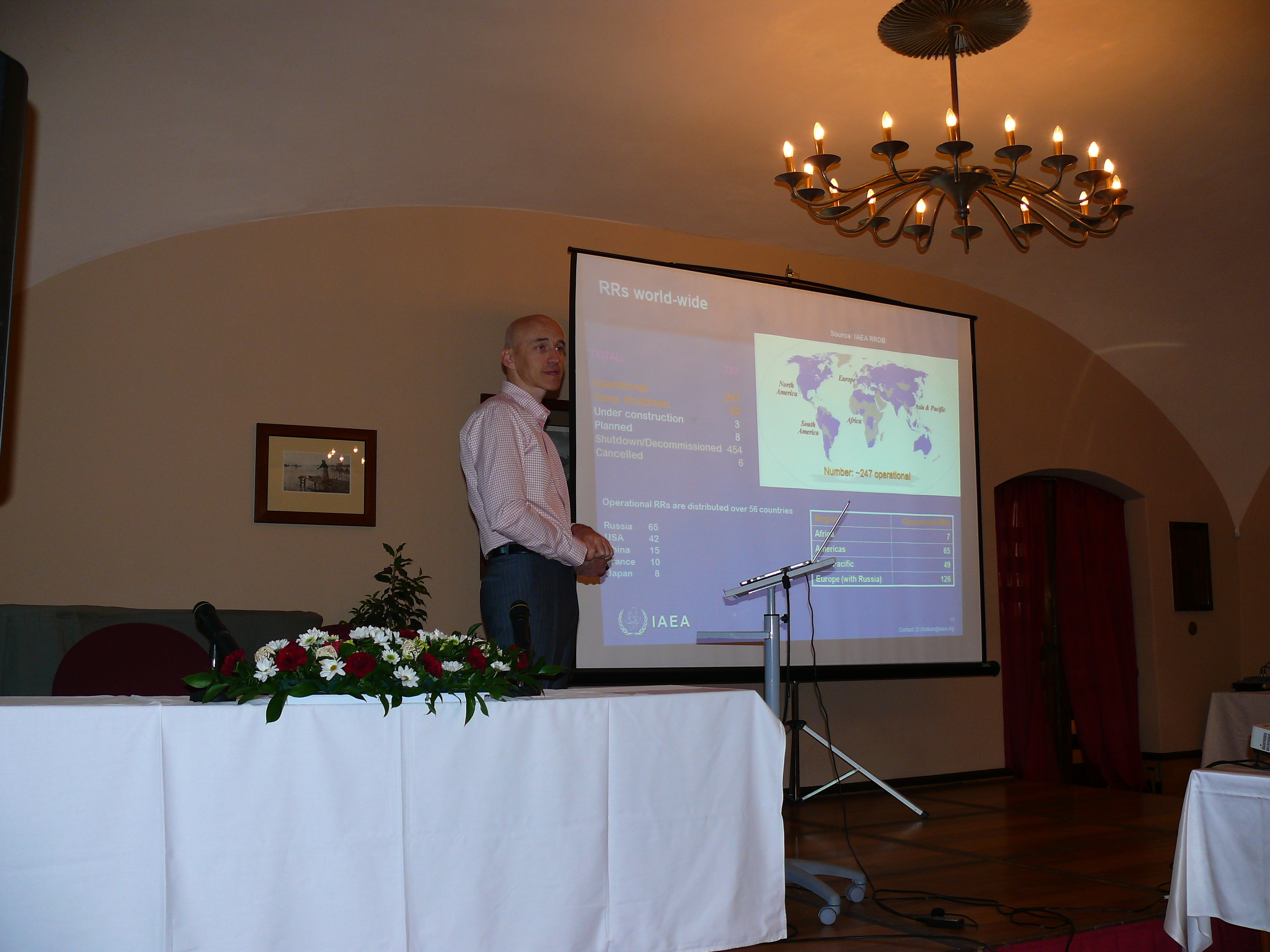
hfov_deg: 52.6
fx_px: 1284
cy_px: 476
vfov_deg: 40.7
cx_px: 635
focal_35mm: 35
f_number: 2.8
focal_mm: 7.4
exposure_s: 1/30
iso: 100
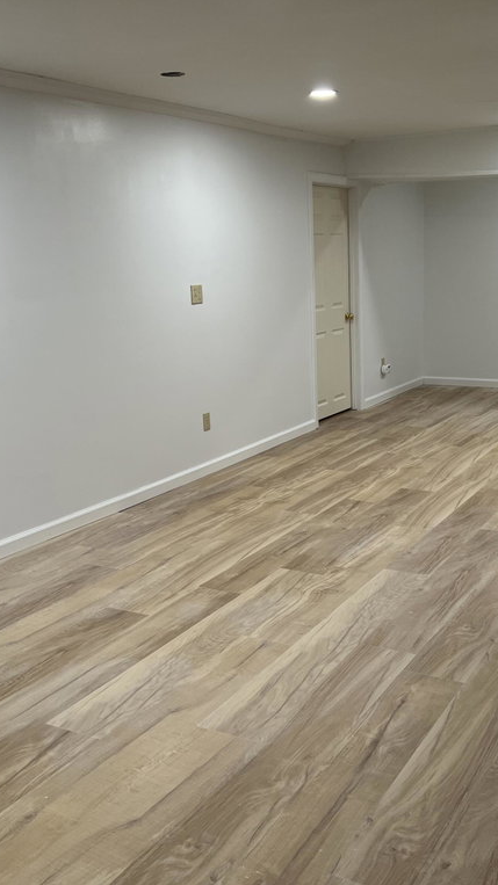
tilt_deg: -12.1
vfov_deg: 52.8
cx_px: 303
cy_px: 441
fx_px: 892
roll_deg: +2.3
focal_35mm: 38
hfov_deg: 31.1
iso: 80
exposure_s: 1/60
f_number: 1.5
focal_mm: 5.7
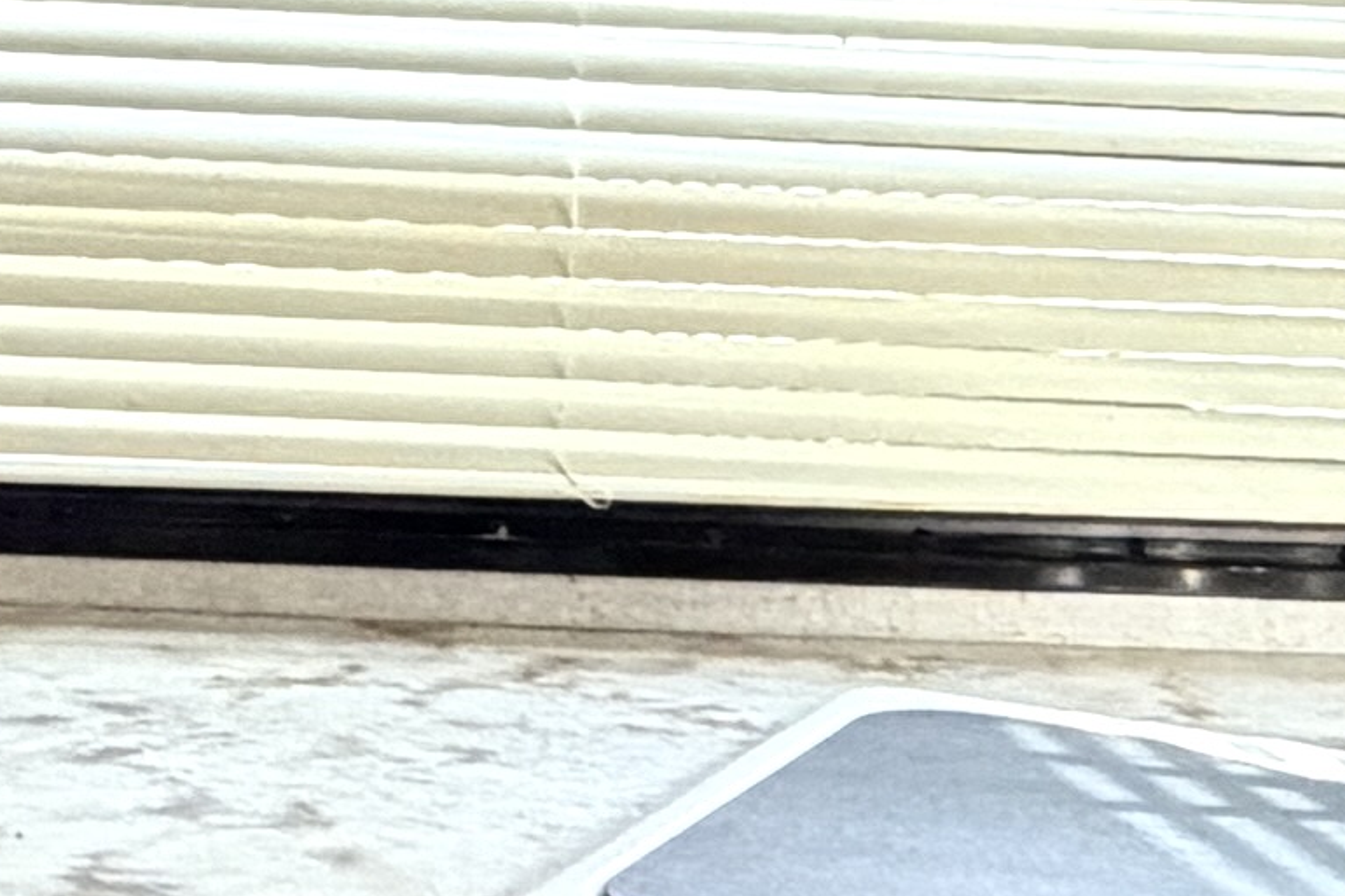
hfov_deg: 18.5
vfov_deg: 12.6
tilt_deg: -6.3
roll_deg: +0.0
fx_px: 4034
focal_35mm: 108
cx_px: 16
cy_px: 264
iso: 320
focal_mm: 2.22
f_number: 2.2
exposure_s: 1/73
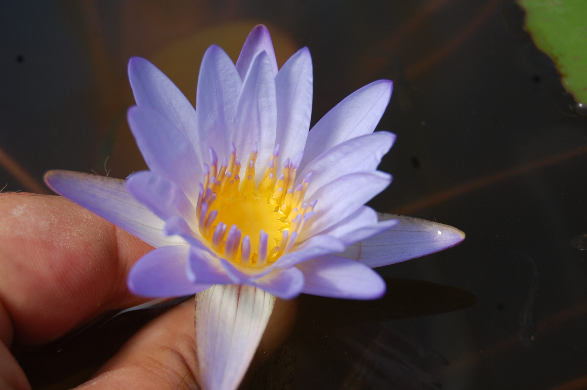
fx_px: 1344
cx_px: 294
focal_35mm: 82
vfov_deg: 16.5
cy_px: 195
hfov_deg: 24.6
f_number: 9
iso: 200
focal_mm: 55
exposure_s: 1/320
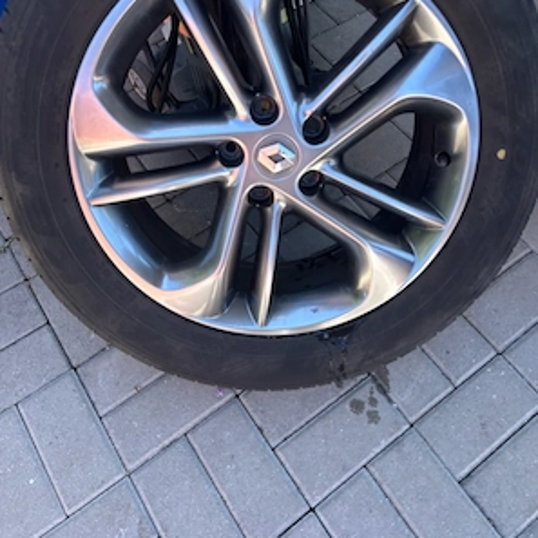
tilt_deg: -57.8
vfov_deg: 52.2
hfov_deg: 52.5
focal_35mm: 31
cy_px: 217
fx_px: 545
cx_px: 270
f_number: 1.6
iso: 50
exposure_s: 1/405
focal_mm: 5.96
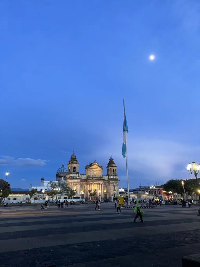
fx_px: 200
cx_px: 100
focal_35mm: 26
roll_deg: -0.7
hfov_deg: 53.1
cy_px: 134
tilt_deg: +19.4
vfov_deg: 67.3
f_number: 1.6
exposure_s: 1/60
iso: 400
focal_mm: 5.1
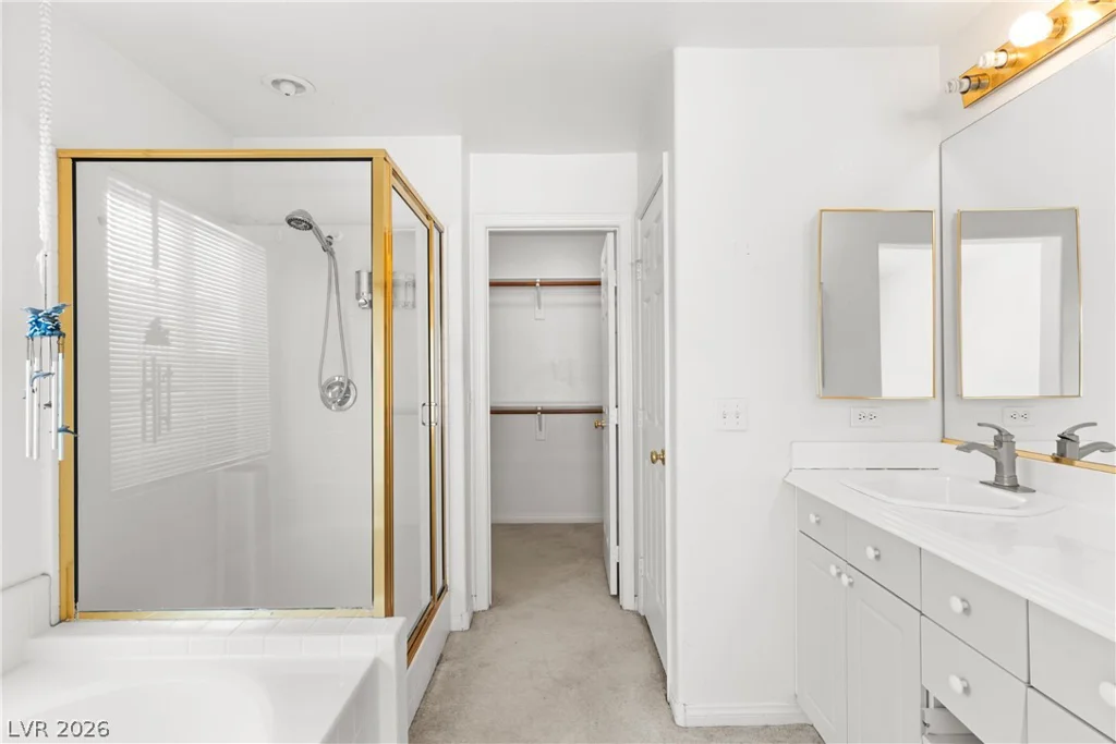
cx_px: 558
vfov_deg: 64.6
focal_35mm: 19
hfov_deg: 86.9
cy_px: 372
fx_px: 589
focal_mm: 19
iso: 400
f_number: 8
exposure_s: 1/20
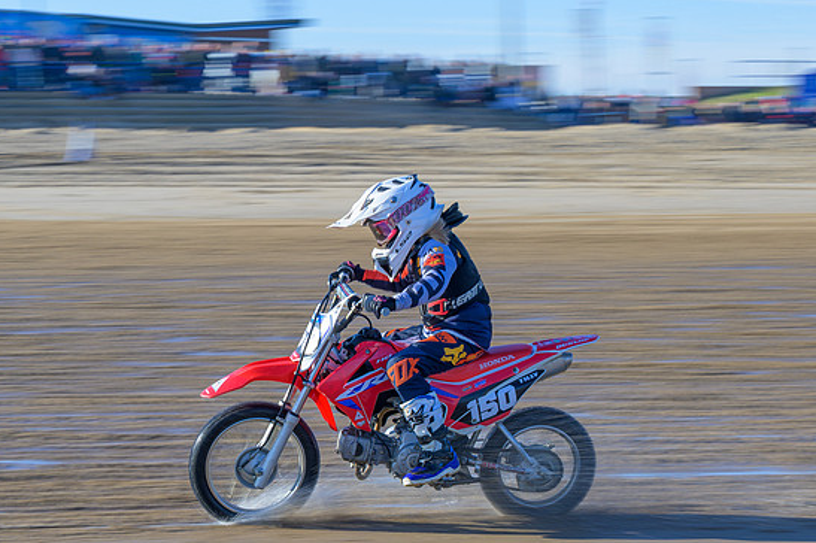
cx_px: 403
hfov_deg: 17.5
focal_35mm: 117
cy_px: 273
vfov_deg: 11.7
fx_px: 2650
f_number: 8
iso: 64
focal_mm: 70
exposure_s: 1/80
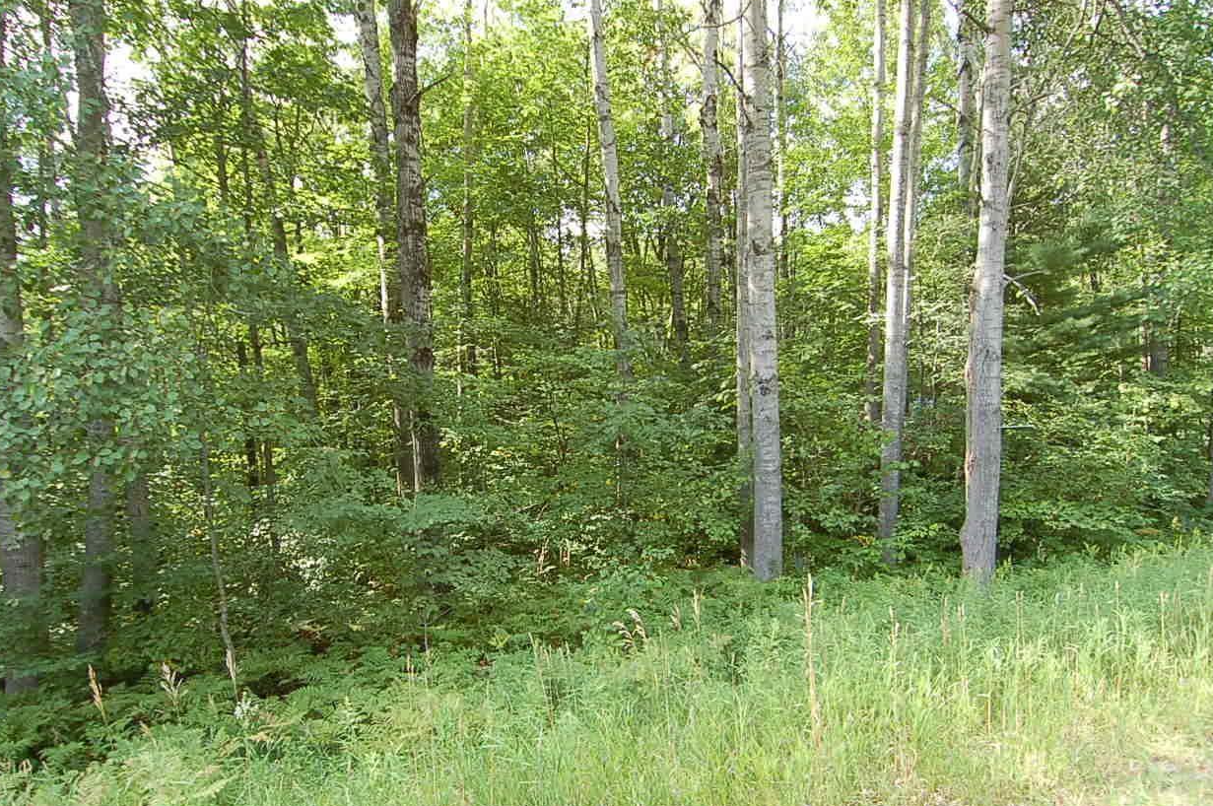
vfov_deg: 56.7
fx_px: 740
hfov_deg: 78.6
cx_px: 606
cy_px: 477
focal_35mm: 22
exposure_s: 1/80
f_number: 4.5
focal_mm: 12
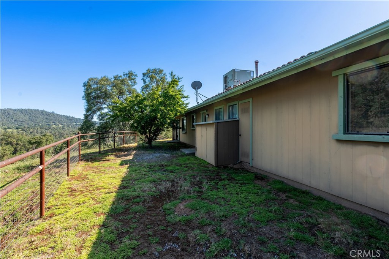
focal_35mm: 17
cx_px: 194
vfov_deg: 70.4
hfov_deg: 93.3
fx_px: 184
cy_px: 130
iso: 400
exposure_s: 1/2500
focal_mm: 17
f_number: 8
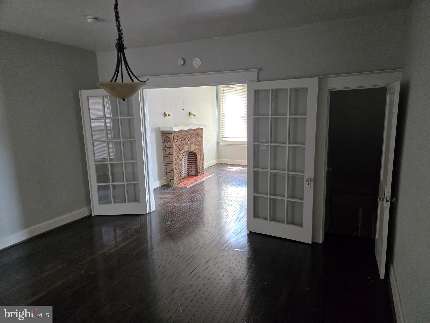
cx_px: 215
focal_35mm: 23
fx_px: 286
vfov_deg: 58.9
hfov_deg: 73.9
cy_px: 162
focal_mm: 5.4
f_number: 1.8
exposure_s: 1/120
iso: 640
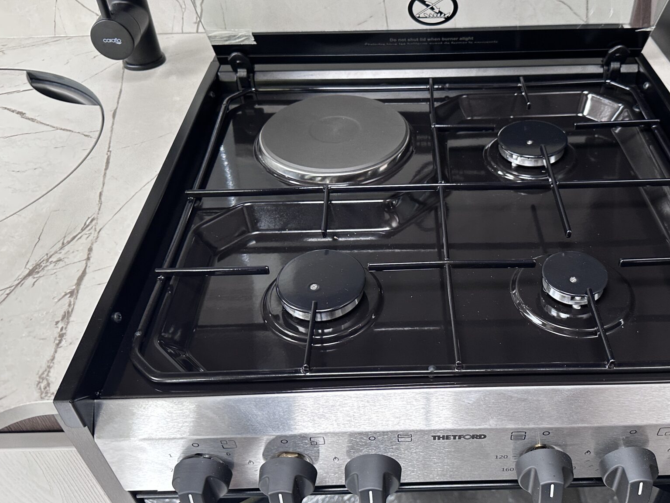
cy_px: 265
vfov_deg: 44.1
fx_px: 619
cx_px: 419
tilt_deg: -40.6
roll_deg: +2.1
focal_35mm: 32
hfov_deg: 56.1
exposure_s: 1/67
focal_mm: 6.86
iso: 250
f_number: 1.78
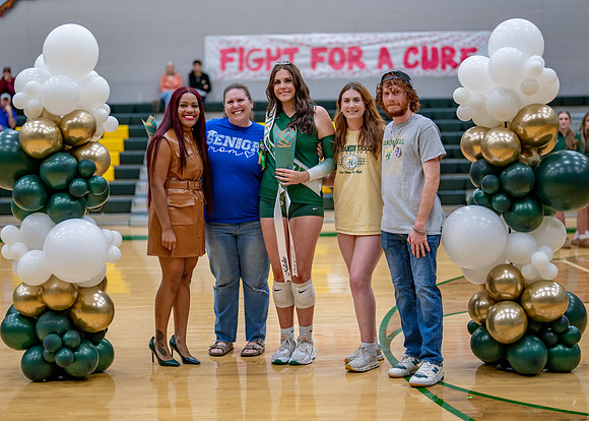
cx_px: 276
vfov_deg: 22.2
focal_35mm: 64
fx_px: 1070
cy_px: 194
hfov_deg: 30.8
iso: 500
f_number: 1.2
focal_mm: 50
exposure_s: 1/640
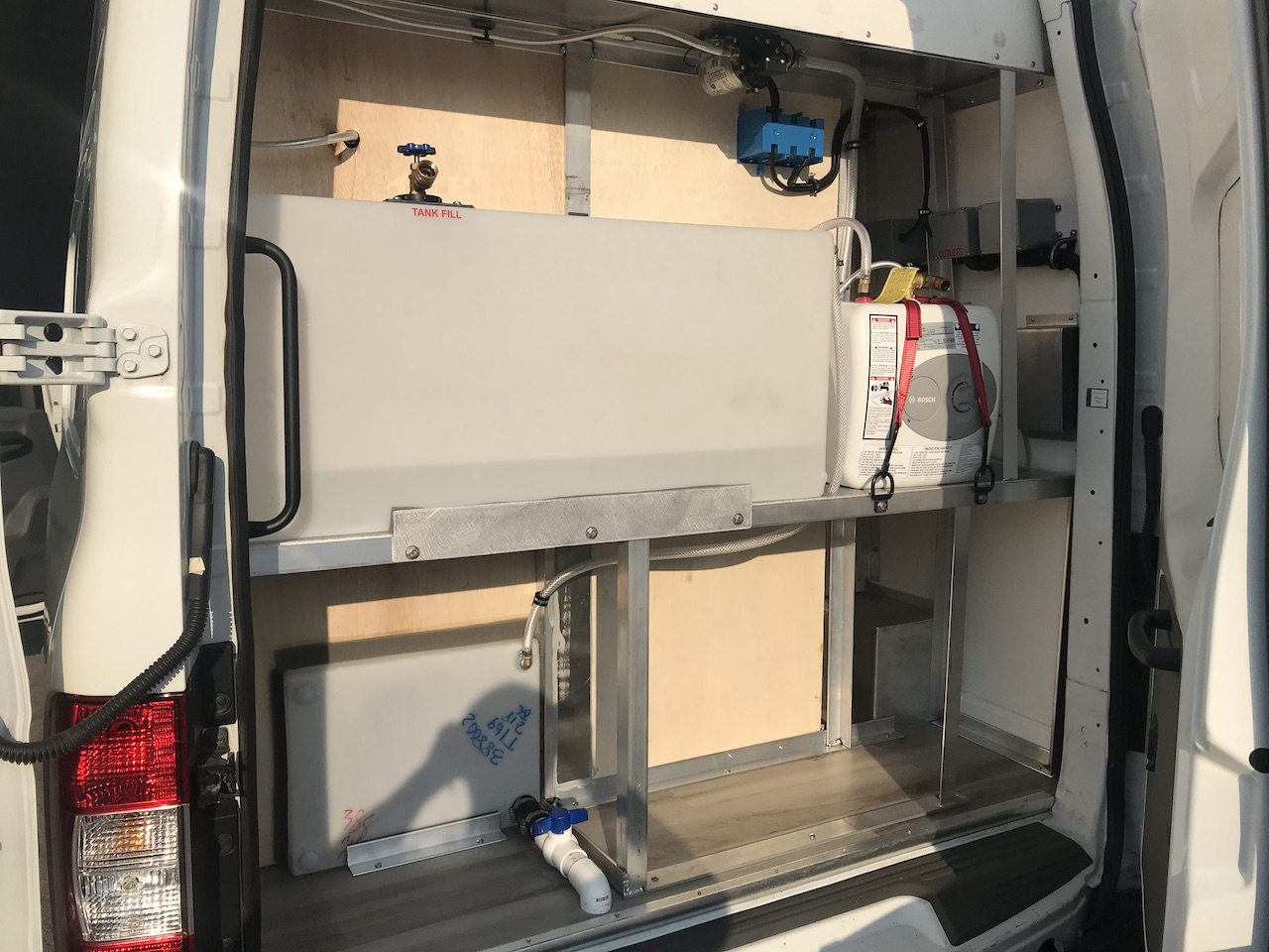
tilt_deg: -7.0
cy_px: 476
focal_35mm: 28
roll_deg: +0.0
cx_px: 634
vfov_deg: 49.7
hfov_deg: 63.4
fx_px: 1026
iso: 20
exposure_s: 1/3546
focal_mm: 3.99
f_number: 1.8
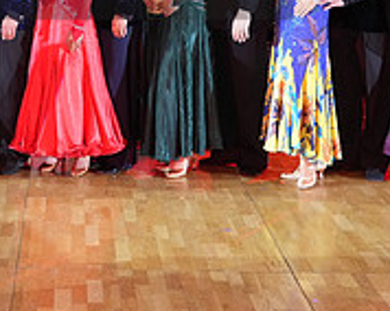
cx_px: 55
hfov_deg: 18.2
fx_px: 1199
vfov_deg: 14.4
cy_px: -38
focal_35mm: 104
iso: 2500
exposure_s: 1/200
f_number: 4.5
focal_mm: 34
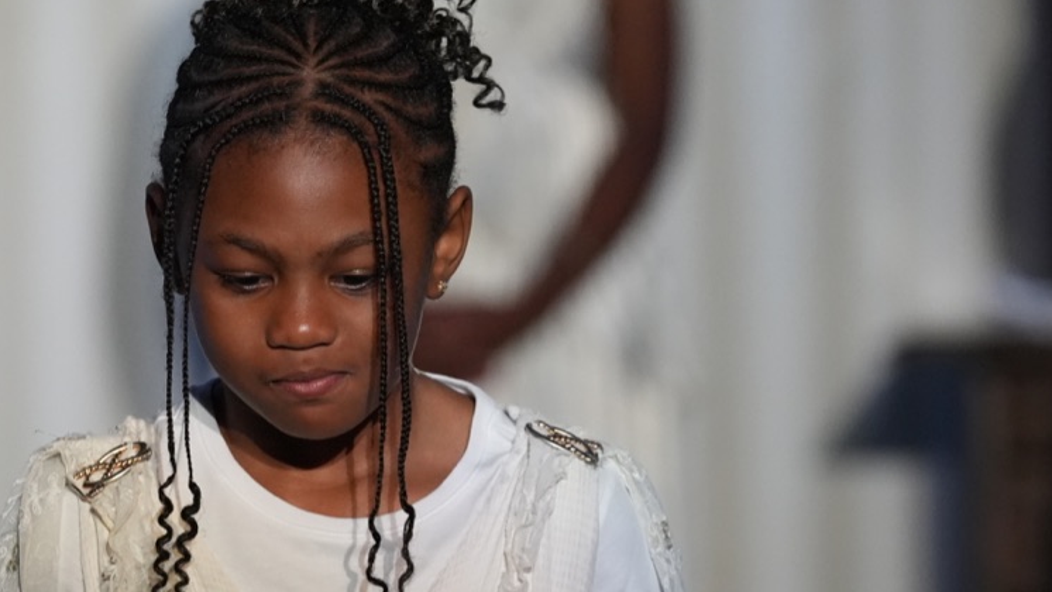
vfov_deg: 2.7
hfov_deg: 4.8
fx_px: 12527
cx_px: 479
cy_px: 557
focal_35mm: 449
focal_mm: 200
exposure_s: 1/400
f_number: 4
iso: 5000
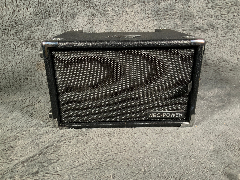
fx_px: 201
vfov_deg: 48.2
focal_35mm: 29
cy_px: 90
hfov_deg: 61.7
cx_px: 120
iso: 64
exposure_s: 1/62
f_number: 1.8
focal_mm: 3
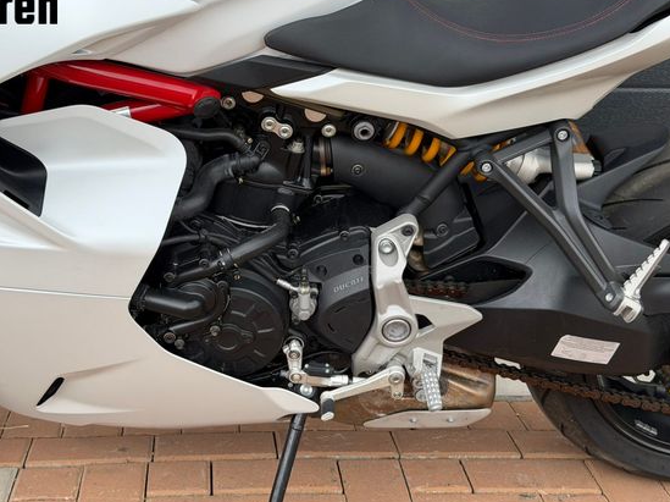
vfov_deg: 26.1
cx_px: 292
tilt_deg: -18.6
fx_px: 1083
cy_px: 236
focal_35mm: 56
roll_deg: -1.9
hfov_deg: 34.3
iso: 80
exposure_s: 1/2088
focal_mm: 6.76
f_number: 1.78
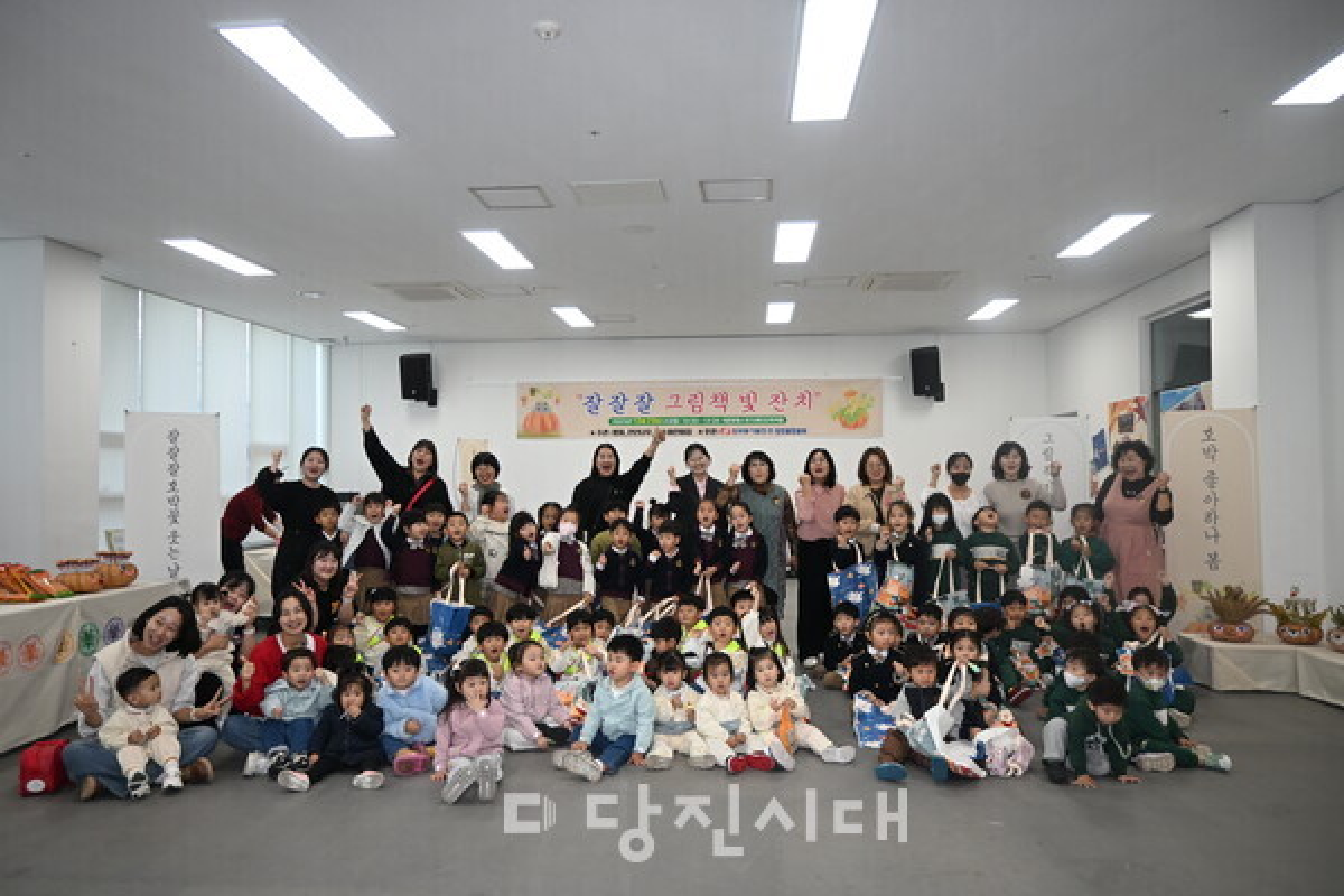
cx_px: 672
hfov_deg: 70.4
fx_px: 952
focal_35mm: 26
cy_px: 448
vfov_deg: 50.4
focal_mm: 17
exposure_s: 1/60
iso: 280
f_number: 3.5
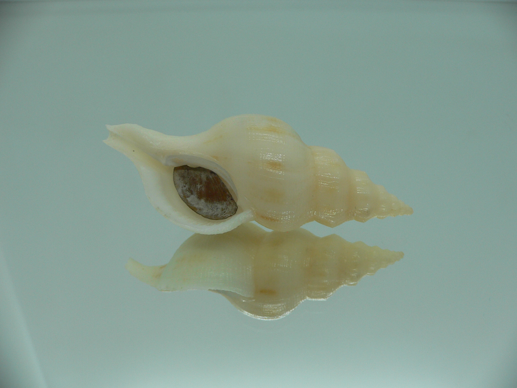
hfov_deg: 52.6
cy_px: 194
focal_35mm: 35
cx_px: 258
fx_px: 523
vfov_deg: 40.7
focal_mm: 4.6
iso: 80
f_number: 2.8
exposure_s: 1/60
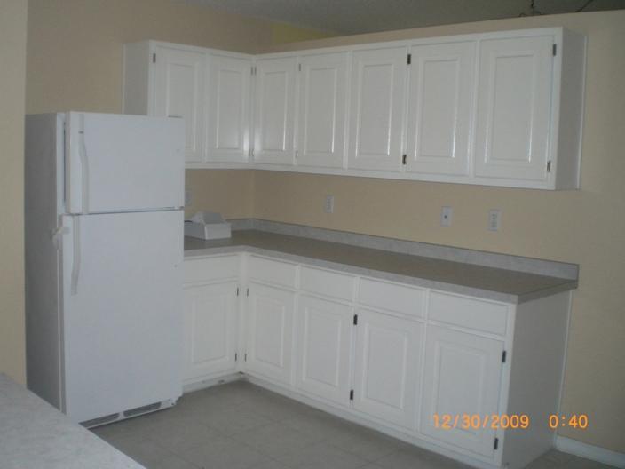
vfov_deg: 37.7
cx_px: 312
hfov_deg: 49.0
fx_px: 686
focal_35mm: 38
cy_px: 234
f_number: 3.1
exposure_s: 1/60
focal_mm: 6.3
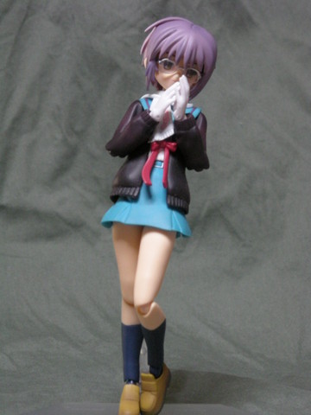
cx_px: 156
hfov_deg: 14.1
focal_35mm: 105
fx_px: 1258
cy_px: 208
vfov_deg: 18.7
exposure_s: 1/30
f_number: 4.7
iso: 400
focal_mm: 17.1
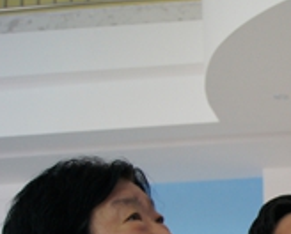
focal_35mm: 77
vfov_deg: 19.1
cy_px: 265
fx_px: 665
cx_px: 428
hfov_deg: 21.1
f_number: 3.5
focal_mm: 18
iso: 400
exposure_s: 1/30
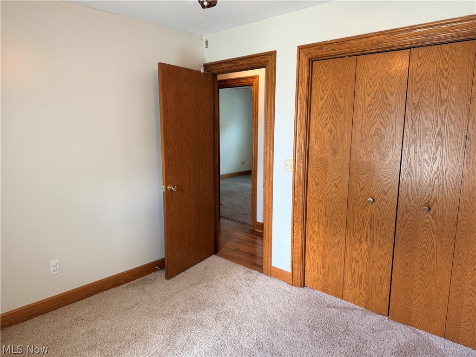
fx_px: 330
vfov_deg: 56.8
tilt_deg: -8.6
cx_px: 238
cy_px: 178
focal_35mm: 24
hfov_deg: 71.6
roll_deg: +0.1
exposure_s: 1/60
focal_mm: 6.76
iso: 160
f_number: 1.78
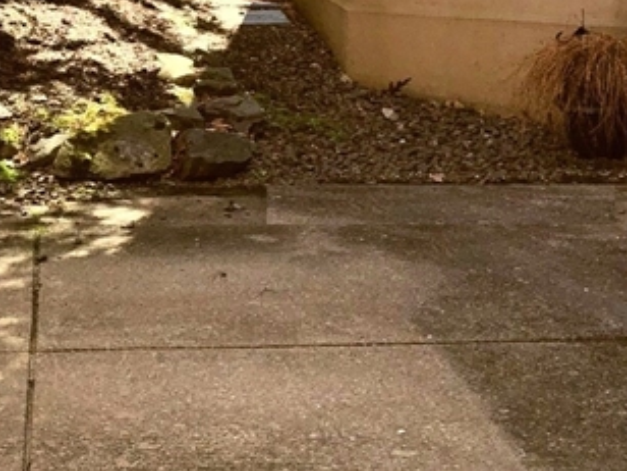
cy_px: 75
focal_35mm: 93
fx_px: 1685
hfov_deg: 20.8
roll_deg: +0.8
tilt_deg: -7.1
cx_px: 116
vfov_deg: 15.8
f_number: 1.8
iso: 20
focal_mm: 3.99
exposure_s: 1/623
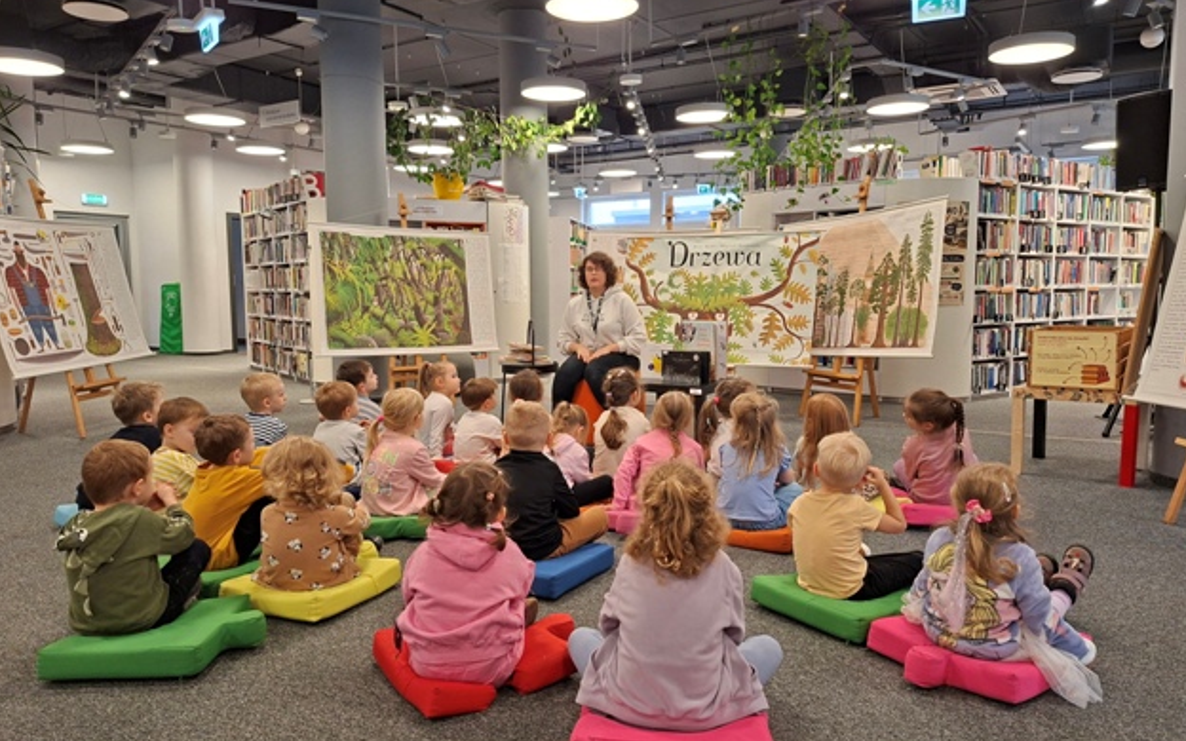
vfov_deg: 49.3
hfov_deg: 72.5
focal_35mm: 25
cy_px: 367
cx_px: 593
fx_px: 808
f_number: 1.8
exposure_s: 1/100
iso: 160
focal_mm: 5.54
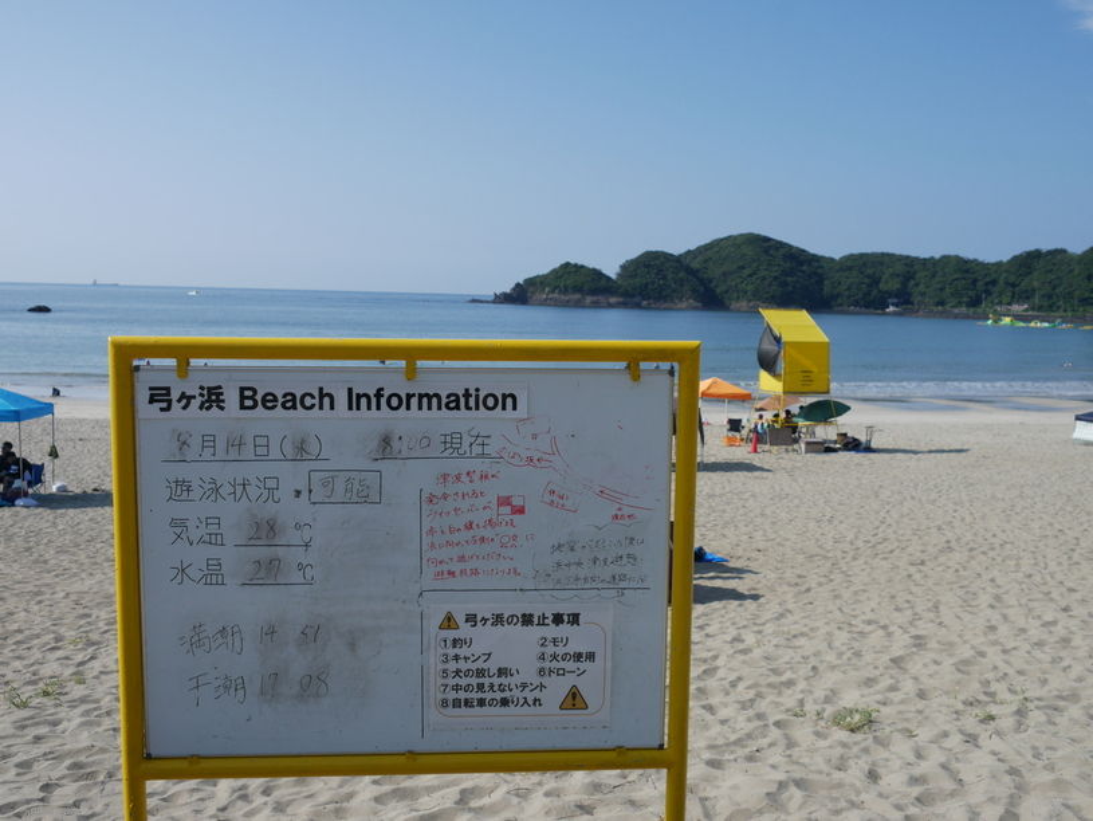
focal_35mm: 34
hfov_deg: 53.9
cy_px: 410
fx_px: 1074
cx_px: 546
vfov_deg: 41.8
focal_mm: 17
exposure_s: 1/1600
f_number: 5.6
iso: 200
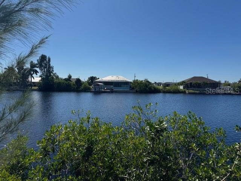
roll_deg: -1.0
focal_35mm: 24
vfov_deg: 56.8
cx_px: 120
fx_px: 167
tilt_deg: -2.3
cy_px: 90
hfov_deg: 71.6
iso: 80
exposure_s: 1/7937
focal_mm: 6.76
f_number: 1.78
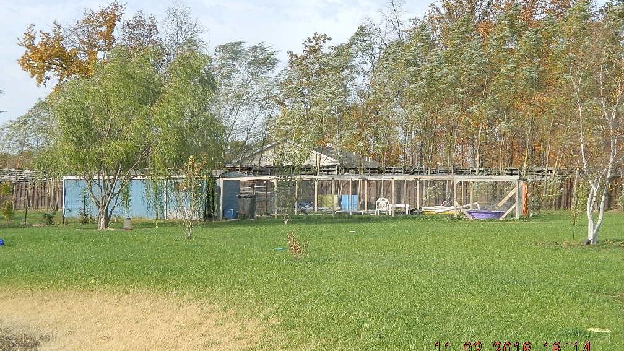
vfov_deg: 23.1
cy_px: 162
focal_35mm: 52
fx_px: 860
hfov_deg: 39.9
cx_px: 312
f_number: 3.6
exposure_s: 1/640
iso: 110
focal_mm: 8.4
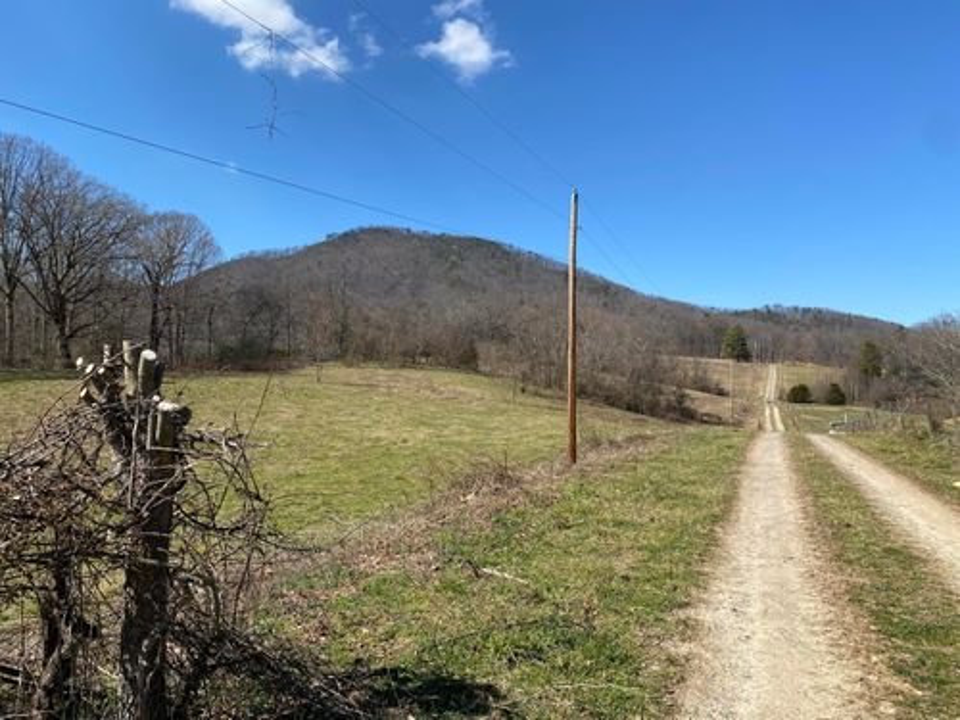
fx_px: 721
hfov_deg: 67.3
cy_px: 360
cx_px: 480
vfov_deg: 53.1
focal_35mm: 26
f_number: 1.8
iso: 32
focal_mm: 4.25
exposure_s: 1/2183
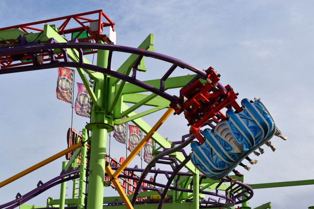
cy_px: 104
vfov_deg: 16.6
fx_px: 720
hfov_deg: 24.6
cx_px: 157
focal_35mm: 82
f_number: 10
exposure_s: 1/400
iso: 200
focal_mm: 55
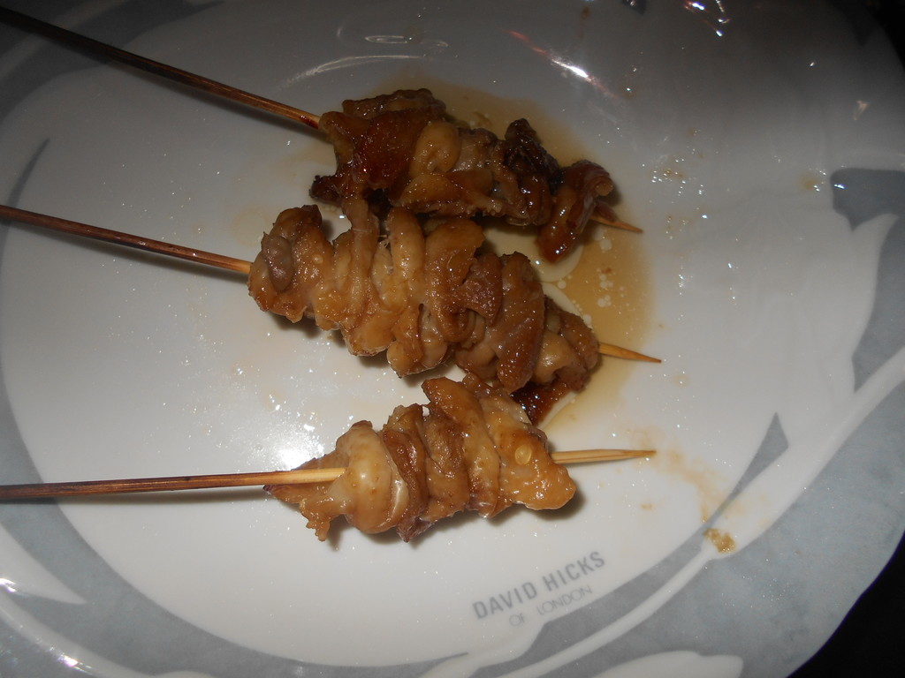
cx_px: 452
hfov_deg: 67.3
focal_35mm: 26
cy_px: 339
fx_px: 680
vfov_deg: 53.1
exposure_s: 1/25
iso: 80
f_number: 8
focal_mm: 4.6
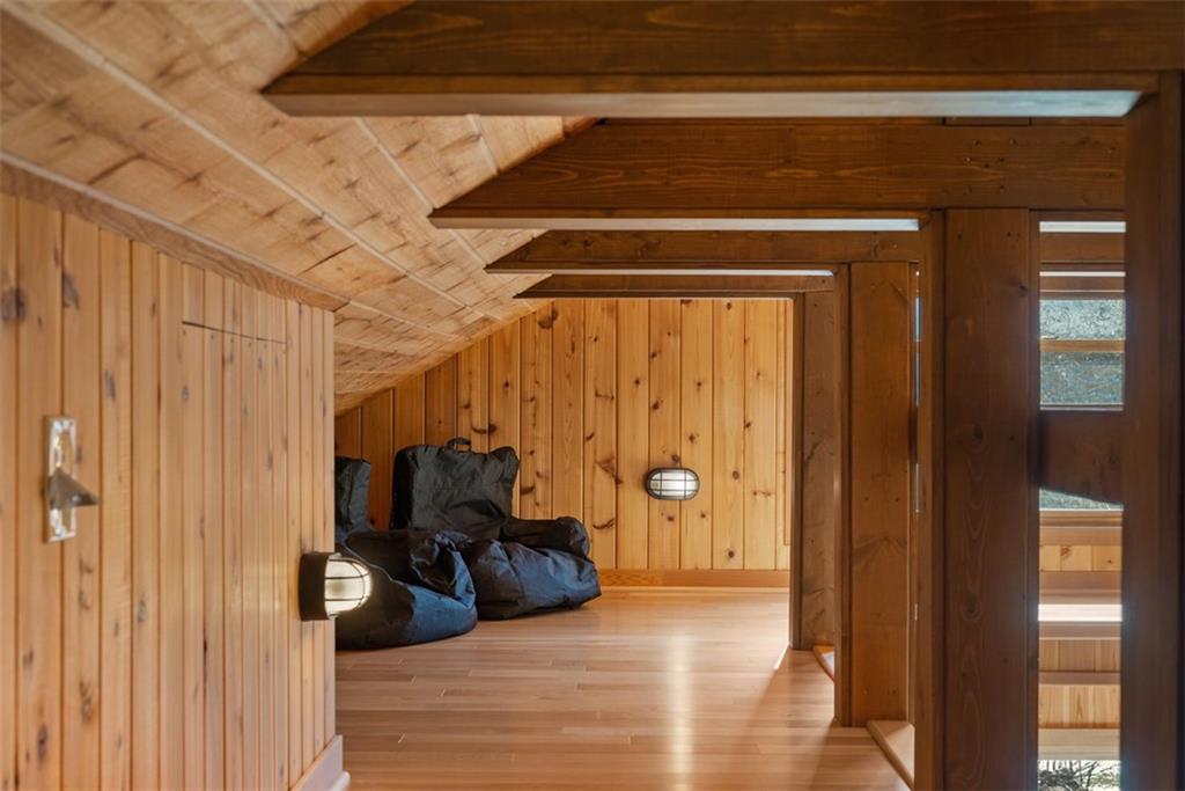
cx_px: 592
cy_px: 396
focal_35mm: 50
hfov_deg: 39.6
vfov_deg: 27.0
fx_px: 1646
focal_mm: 50
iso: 400
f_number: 8
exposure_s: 2
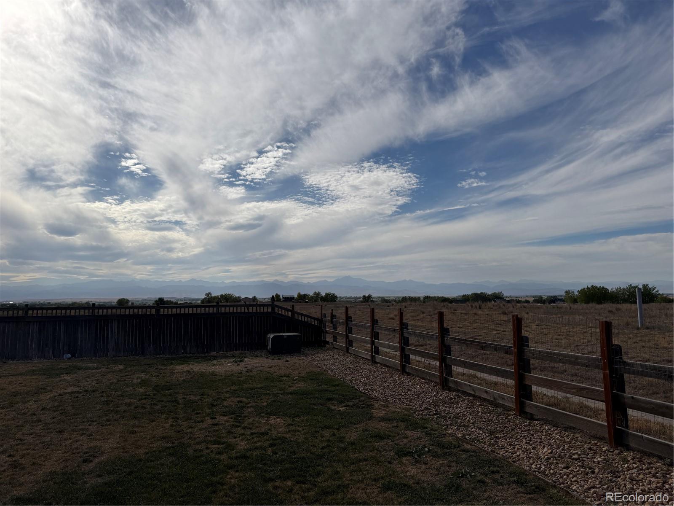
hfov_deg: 71.6
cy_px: 253
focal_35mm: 24
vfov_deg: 56.8
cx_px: 337
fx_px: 467
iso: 80
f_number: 1.78
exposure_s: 1/17544
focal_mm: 6.76
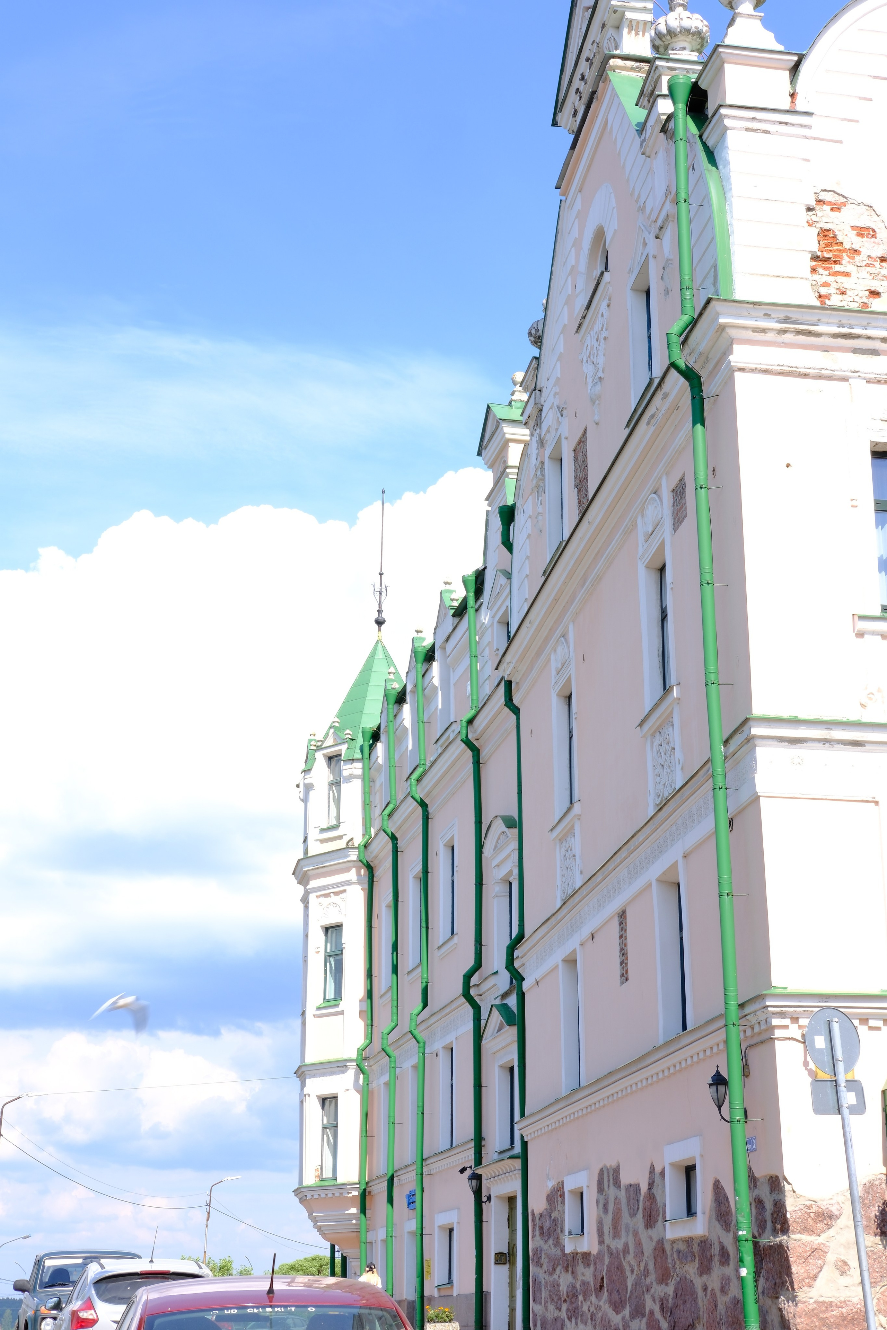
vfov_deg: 37.5
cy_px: 665
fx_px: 1959
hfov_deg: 25.5
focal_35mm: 53
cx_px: 444
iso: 125
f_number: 16
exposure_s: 1/30
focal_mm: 35
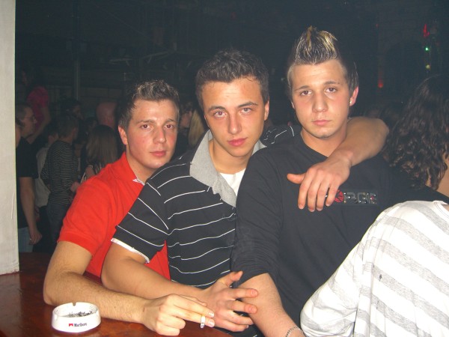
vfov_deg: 37.7
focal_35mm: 38
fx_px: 493
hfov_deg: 49.0
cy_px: 168
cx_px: 224
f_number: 2.8
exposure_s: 1/60
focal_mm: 7.9
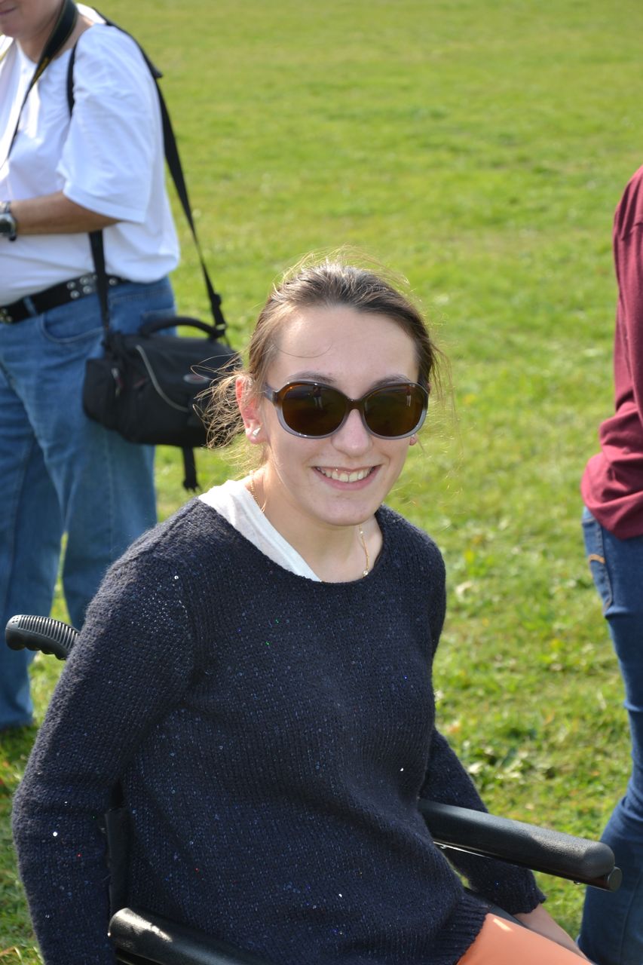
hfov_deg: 13.8
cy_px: 482
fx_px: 2653
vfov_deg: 20.6
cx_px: 322
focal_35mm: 99
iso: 100
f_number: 5.3
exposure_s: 1/125
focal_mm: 66
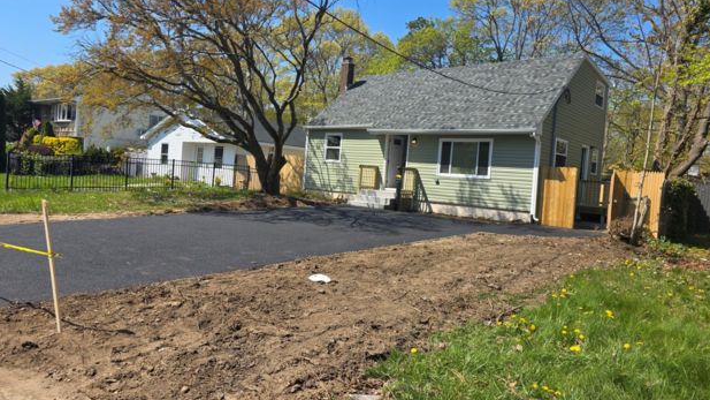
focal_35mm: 26
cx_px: 350
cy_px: 179
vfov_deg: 44.3
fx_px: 489
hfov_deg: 71.9
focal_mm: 6.3
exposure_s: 1/4766
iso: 80
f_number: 1.7
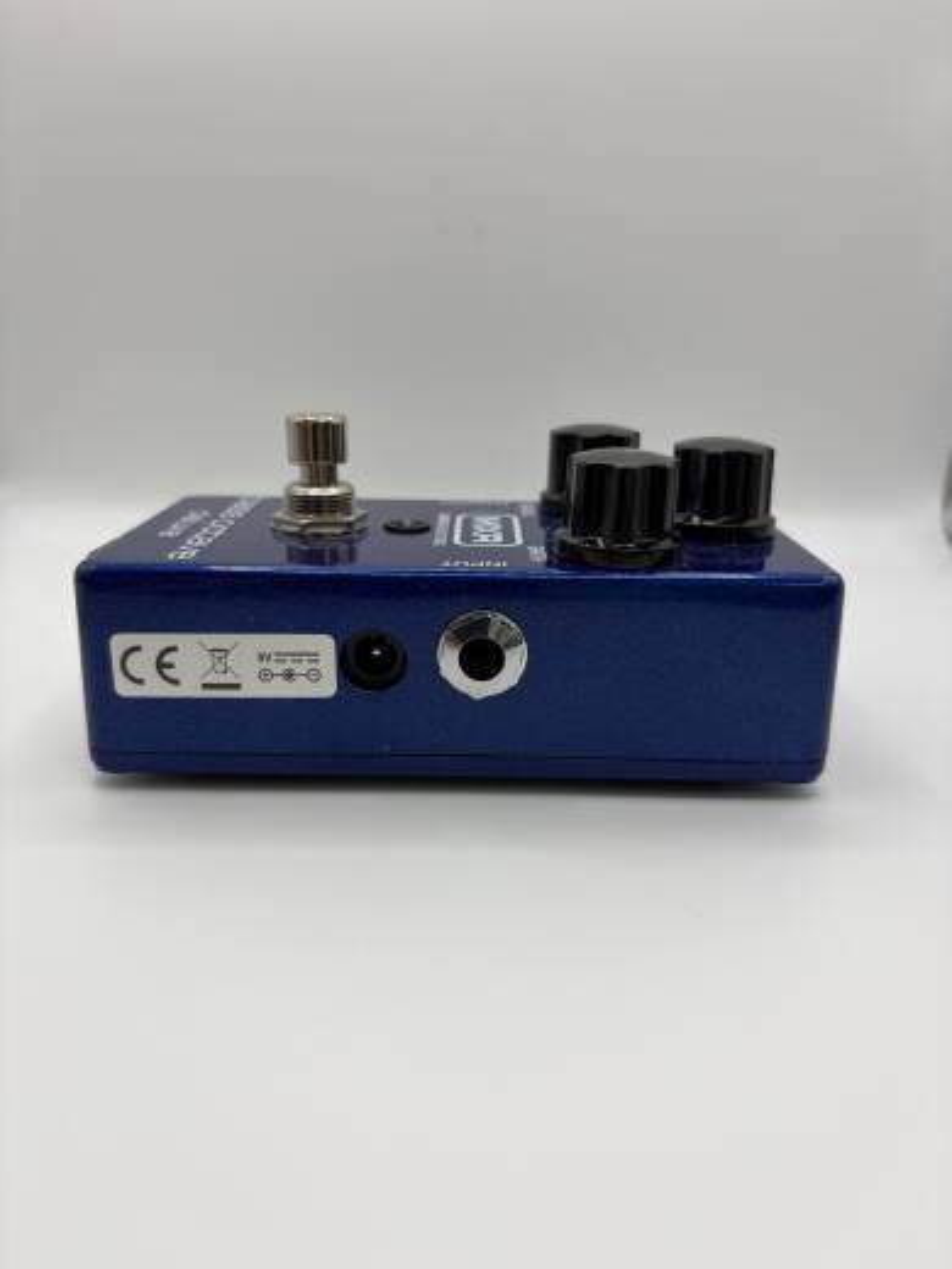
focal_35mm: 26
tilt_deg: -19.7
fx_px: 953
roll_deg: +0.6
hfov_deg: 53.1
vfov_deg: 67.3
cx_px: 476
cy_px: 634
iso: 100
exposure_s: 1/119
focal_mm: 5.96
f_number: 1.6
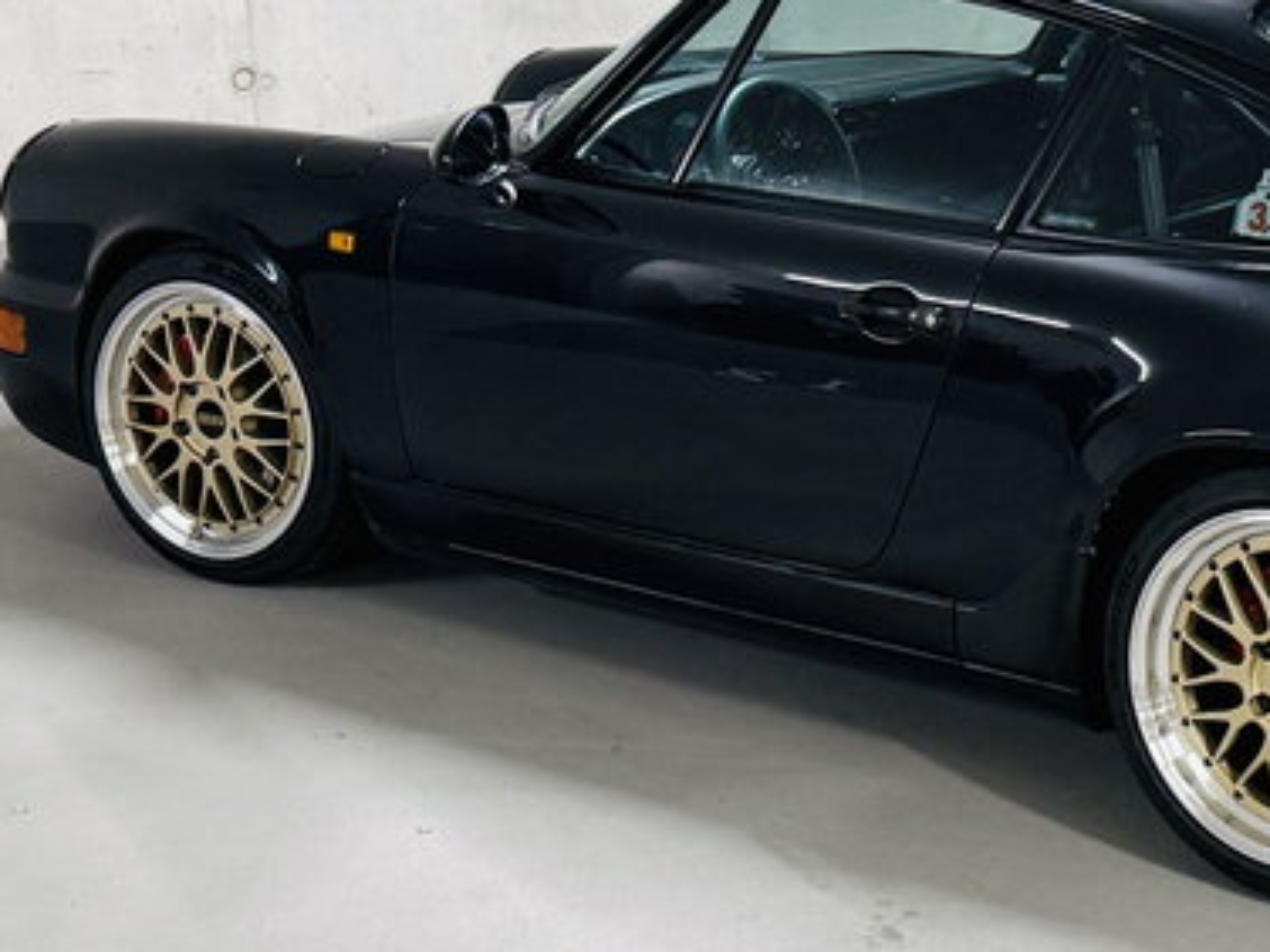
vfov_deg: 28.9
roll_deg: +0.2
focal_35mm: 49
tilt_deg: -15.4
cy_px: 155
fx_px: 1798
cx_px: 1152
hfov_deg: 36.4
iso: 320
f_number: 1.78
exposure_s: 1/100
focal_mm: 6.76
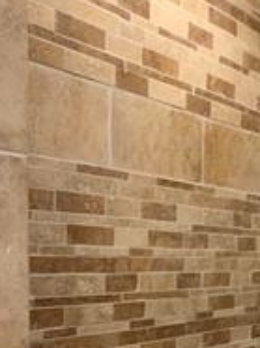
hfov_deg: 20.6
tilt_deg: -5.9
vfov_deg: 28.0
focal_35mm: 67
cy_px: 309
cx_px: 300
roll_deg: -0.6
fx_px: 673
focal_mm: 4.25
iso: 125
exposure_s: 1/60
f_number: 1.8
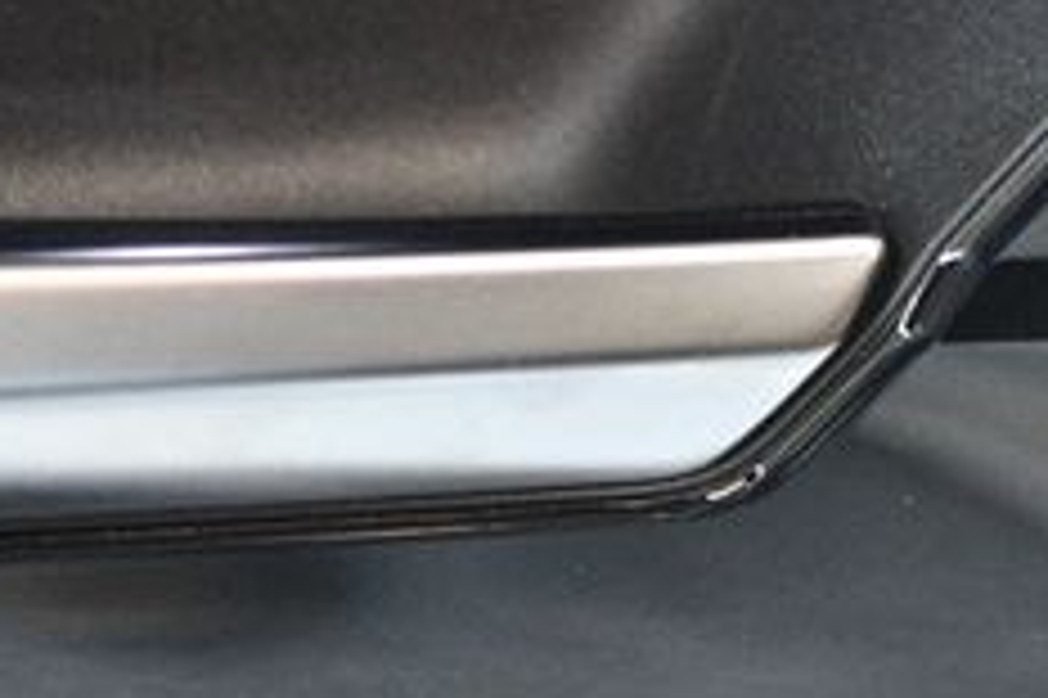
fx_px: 4800
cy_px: 81
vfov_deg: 8.3
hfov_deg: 12.2
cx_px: 1174
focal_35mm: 165
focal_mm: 40
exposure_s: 1/60
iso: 5600
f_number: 5.3
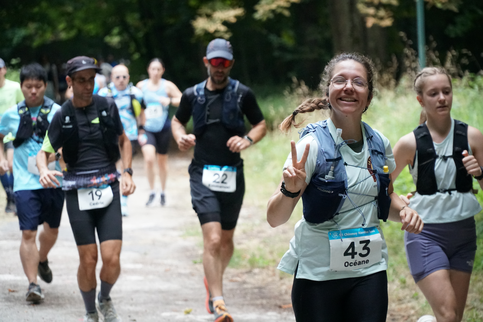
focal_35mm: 158
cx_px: 242
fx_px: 2113
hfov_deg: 13.0
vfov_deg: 8.7
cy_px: 161
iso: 6400
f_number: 4
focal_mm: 105
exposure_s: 1/2000
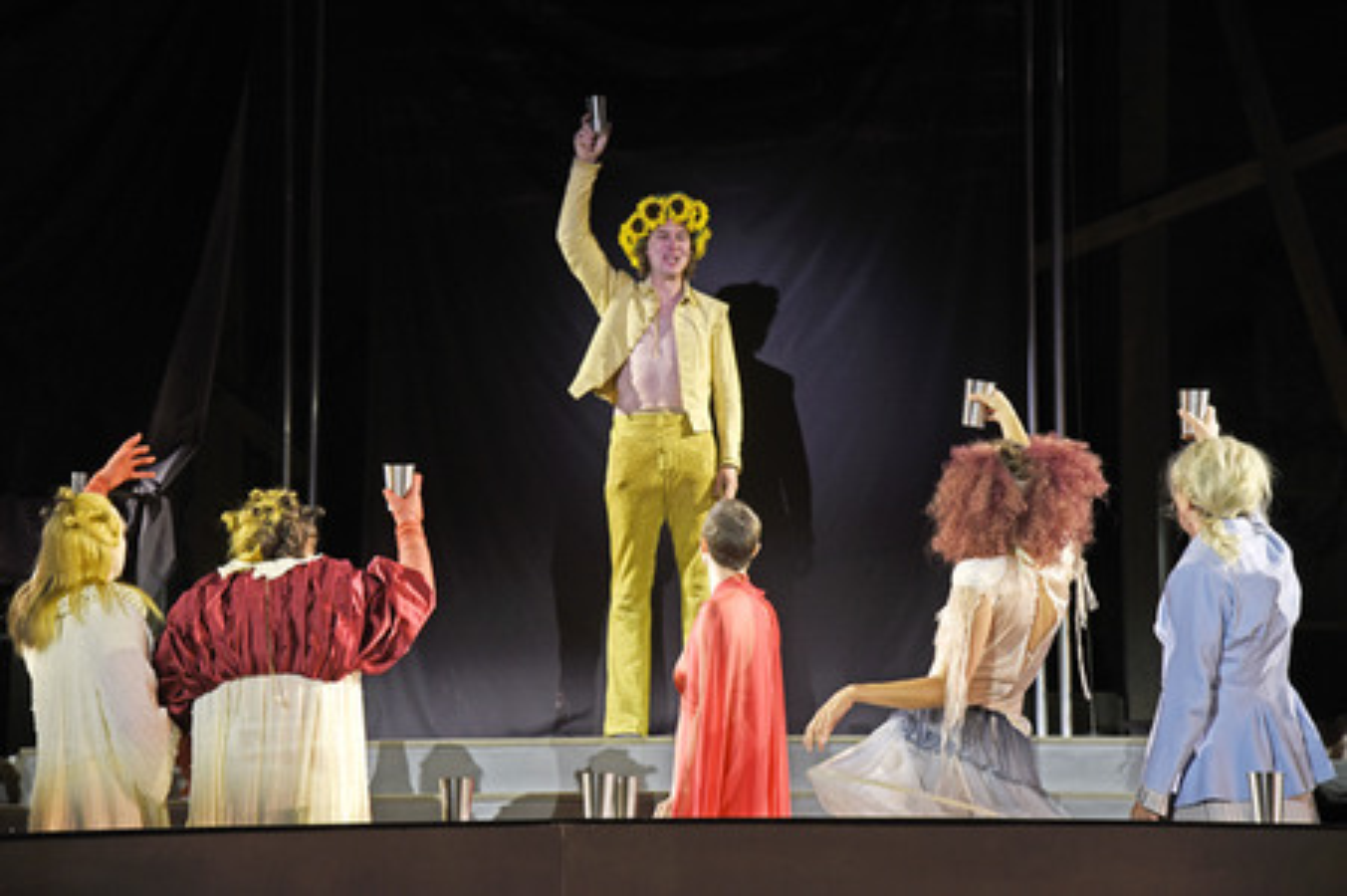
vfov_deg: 13.9
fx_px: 3664
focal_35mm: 98
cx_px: 674
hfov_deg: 20.8
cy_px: 448
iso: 800
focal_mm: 98
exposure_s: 1/100
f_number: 5.6
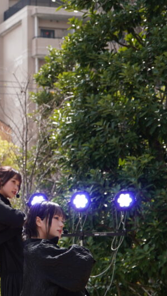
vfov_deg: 13.8
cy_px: 204
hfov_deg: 7.6
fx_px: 1220
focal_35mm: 155
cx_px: -119
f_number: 4.5
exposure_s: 1/400
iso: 100
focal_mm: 44
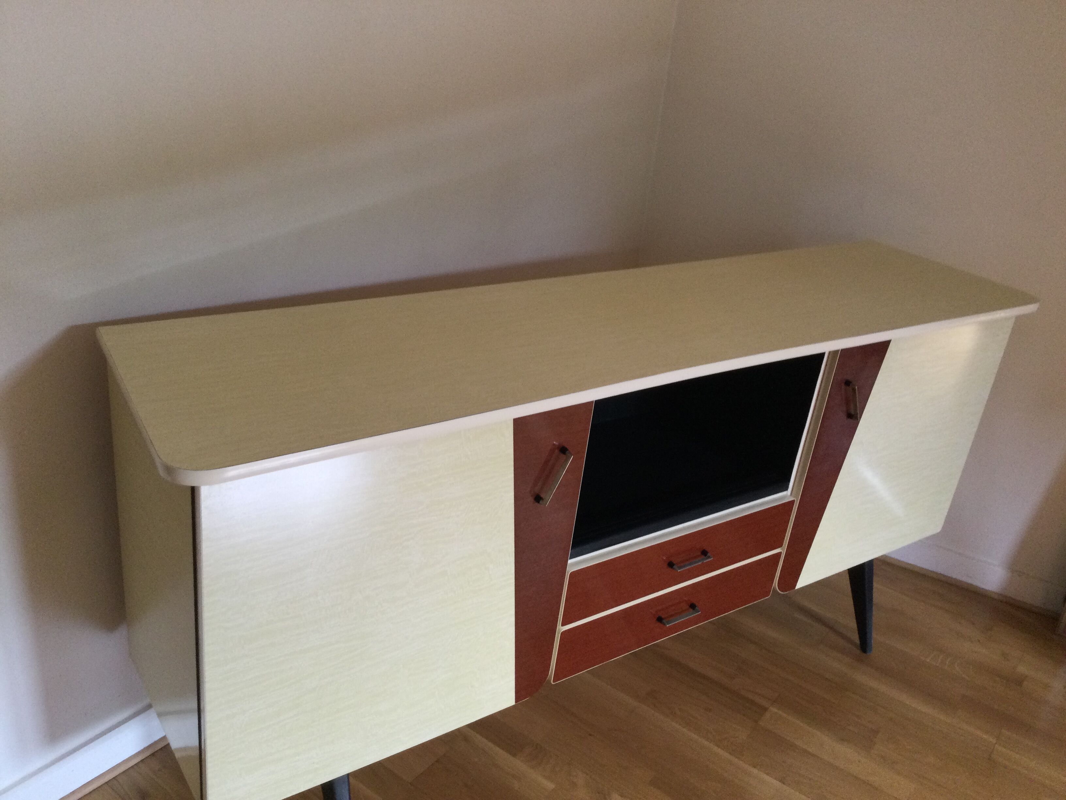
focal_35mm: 31
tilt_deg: -23.7
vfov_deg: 45.4
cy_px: 400
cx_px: 533
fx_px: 955
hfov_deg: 58.4
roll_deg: -5.8
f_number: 2.4
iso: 100
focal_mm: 3.3
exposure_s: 1/33
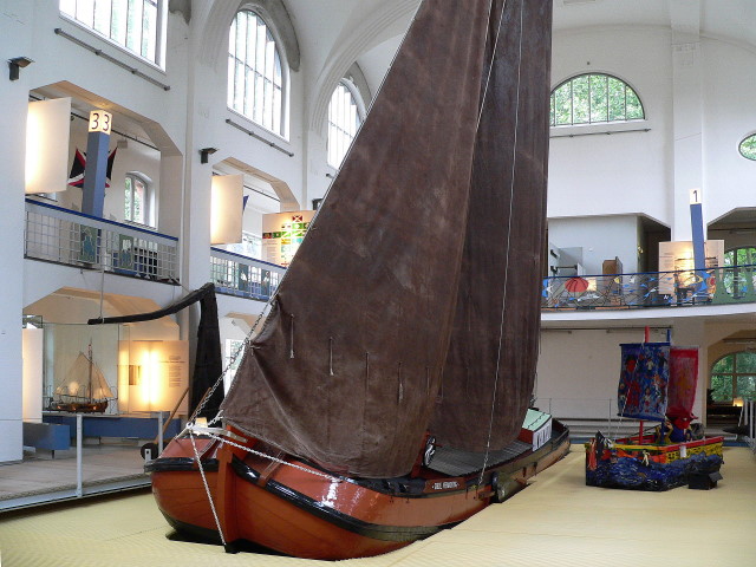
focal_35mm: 36
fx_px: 786
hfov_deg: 51.4
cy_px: 284
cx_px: 378
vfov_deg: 39.7
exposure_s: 1/40
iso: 200
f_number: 2.8
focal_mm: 6
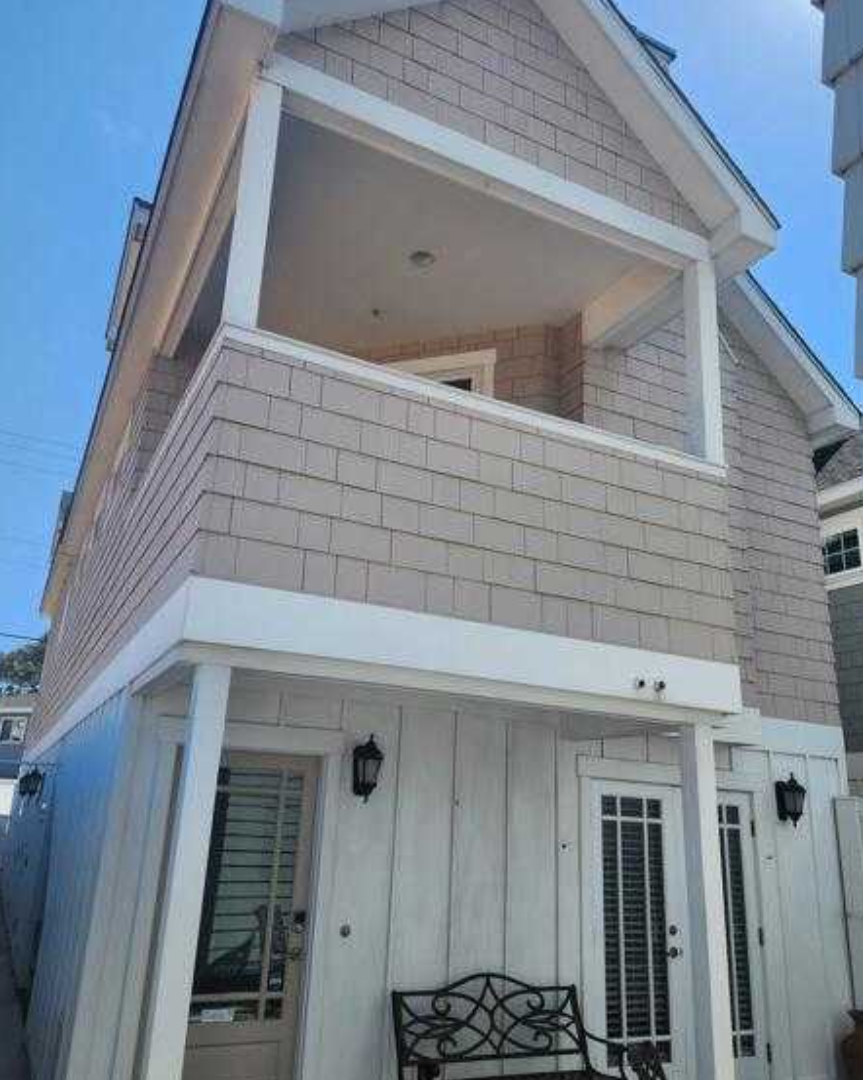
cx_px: 418
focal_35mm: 26
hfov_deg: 54.9
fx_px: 831
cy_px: 559
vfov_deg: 66.0
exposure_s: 1/754
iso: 12
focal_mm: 6.4
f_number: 1.8
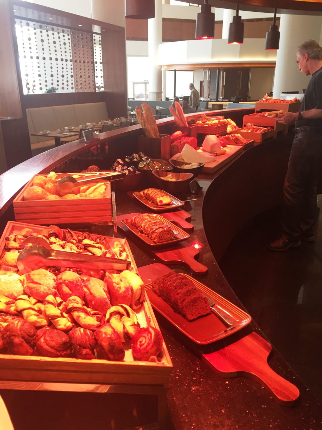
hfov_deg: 48.2
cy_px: 215
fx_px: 360
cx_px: 161
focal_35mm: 29
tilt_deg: -20.2
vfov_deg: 61.7
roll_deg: +1.0
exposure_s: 1/33
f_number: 2.2
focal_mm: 4.15
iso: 64
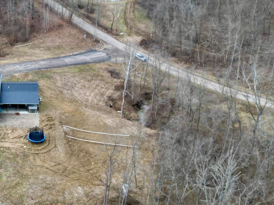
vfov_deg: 27.0
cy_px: 89
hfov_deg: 33.1
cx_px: 11
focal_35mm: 54
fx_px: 427
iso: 100
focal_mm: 6.72
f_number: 1.7
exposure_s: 1/725
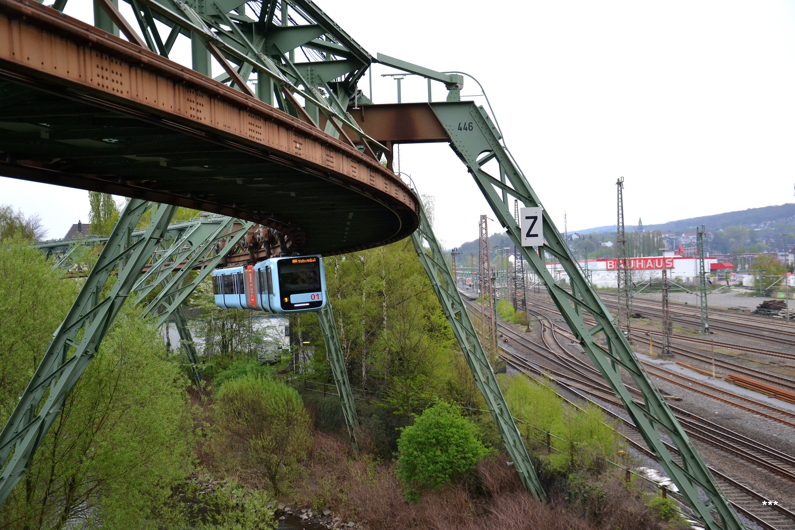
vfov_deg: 29.9
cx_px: 398
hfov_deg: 43.6
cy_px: 265
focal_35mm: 45
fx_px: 994
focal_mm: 30
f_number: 4.2
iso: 800
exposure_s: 1/500
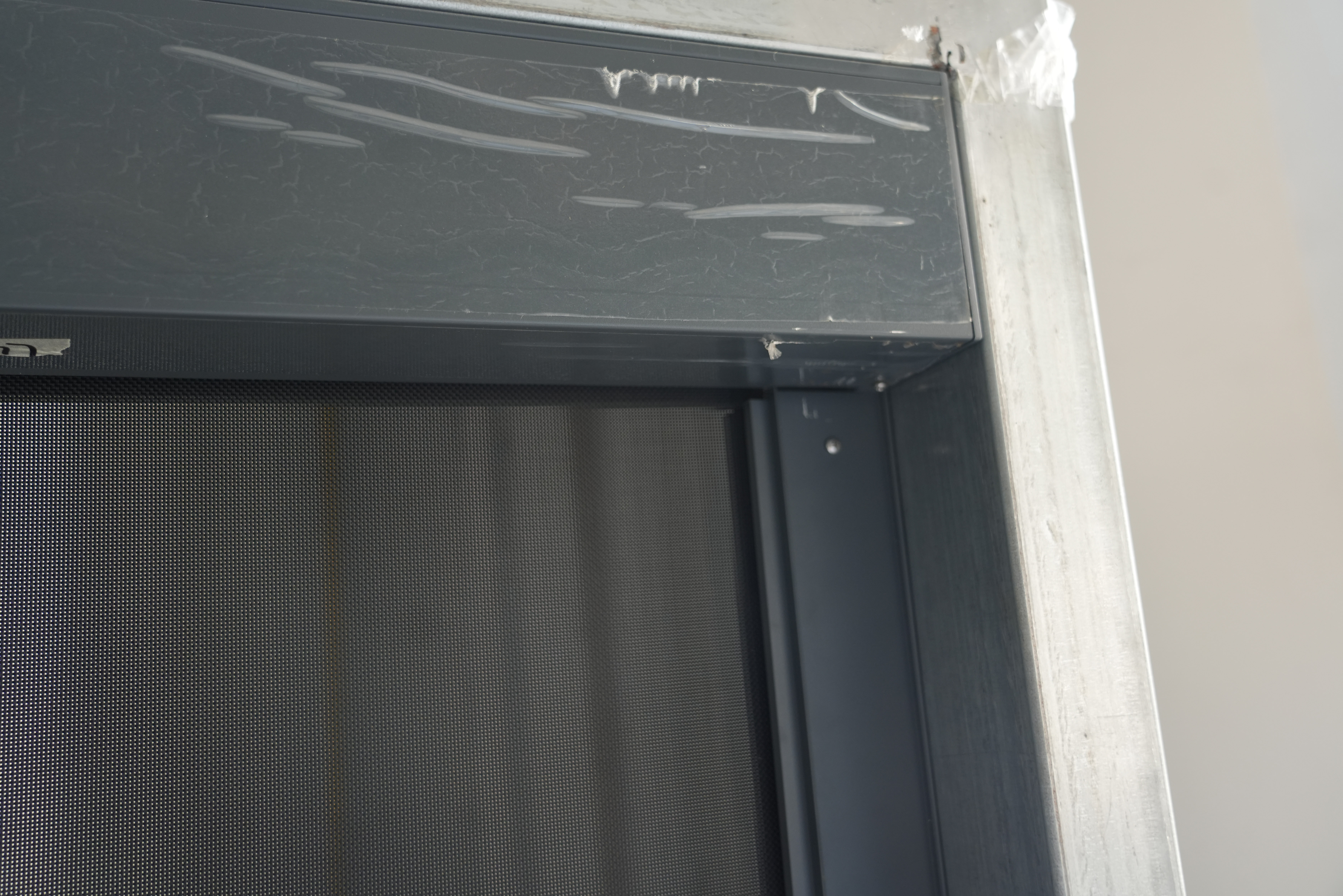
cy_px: 448
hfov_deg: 58.7
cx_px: 672
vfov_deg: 41.1
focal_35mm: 32
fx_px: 1194
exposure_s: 1/60
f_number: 4
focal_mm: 32
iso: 640
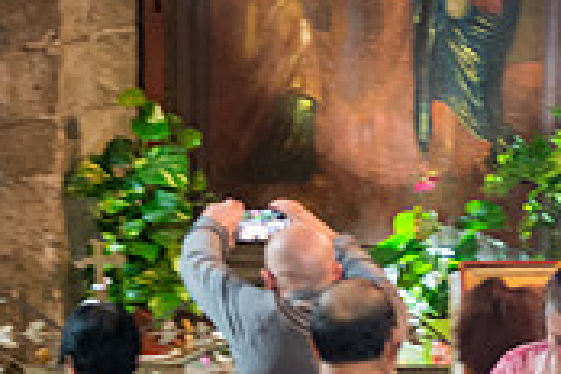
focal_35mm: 234
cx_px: 81
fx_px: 3646
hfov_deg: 8.8
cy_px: 553
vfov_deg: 5.8
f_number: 2.8
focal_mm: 70
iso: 3200
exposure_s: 1/20
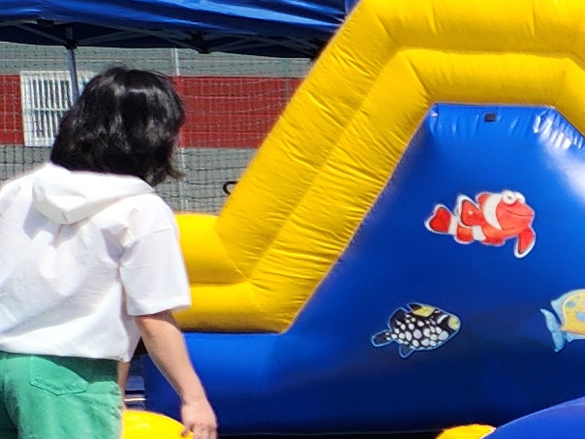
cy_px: 490
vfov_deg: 9.2
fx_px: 2687
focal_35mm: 159
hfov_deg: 9.5
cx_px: 1782
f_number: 1.8
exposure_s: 1/2470
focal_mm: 5
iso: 50
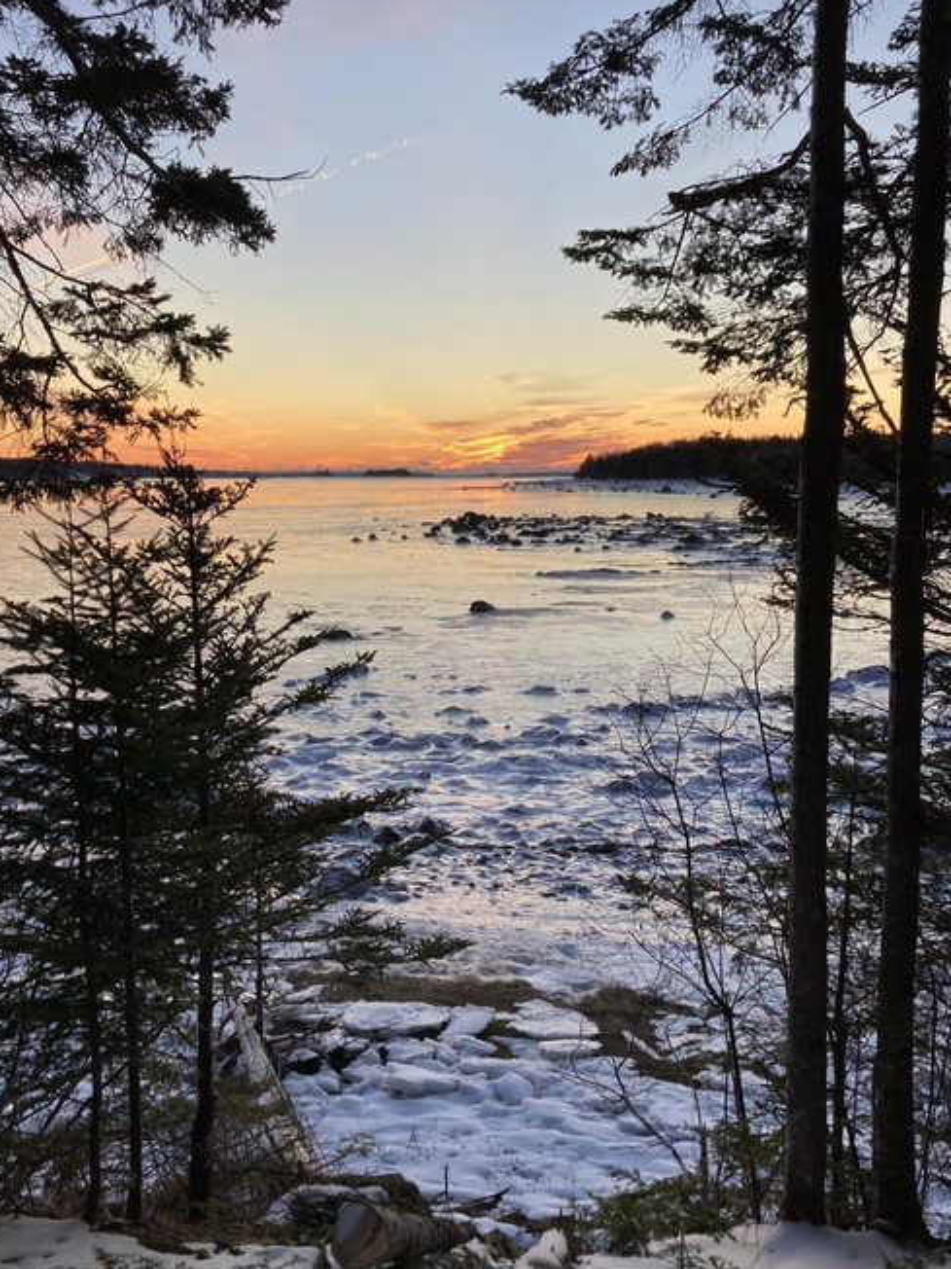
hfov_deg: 42.9
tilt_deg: -9.8
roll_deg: +0.7
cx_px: 453
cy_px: 710
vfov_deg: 55.2
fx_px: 1209
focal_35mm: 33
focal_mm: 3.99
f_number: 1.8
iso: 25
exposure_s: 1/121
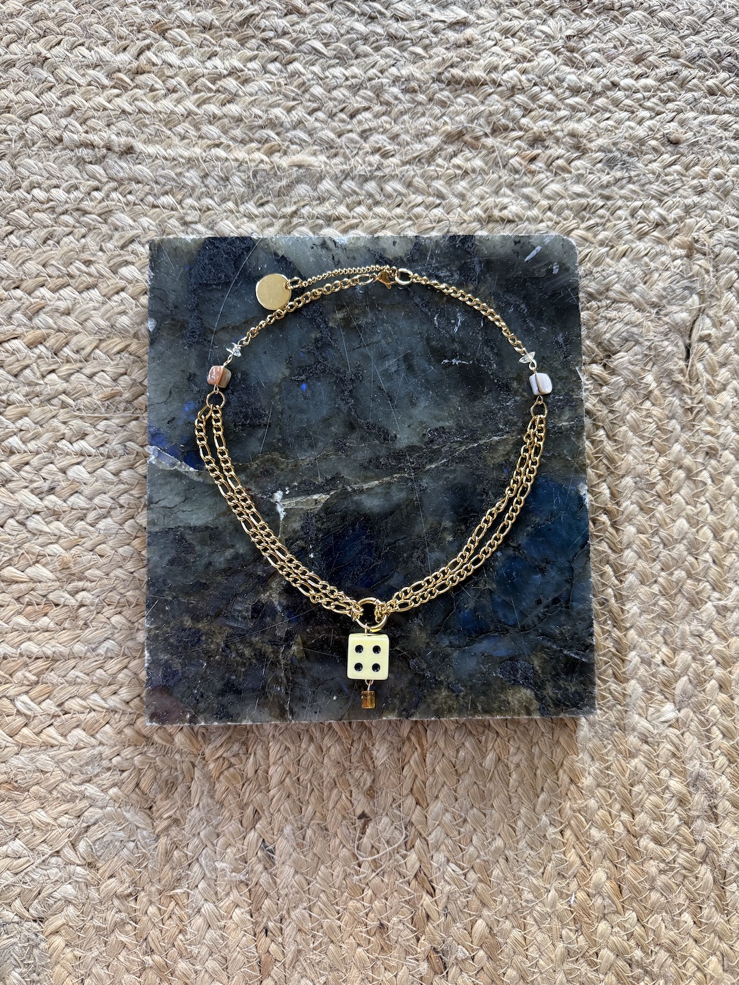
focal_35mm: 24
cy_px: 492
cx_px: 370
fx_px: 683
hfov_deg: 56.8
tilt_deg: -85.4
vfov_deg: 71.6
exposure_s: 1/60
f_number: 1.78
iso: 400
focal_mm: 6.76
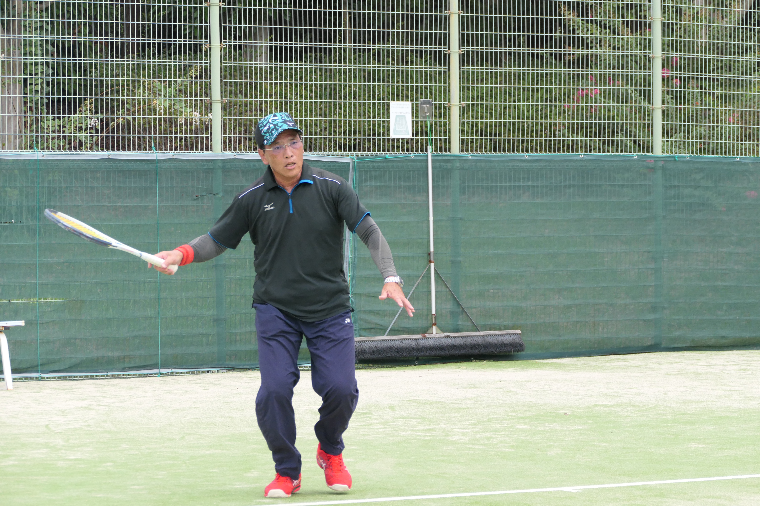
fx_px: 3378
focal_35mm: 160
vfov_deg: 8.6
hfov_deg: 12.8
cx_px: 380
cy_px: 253
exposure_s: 1/3200
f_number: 3.9
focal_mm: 58.01
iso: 800
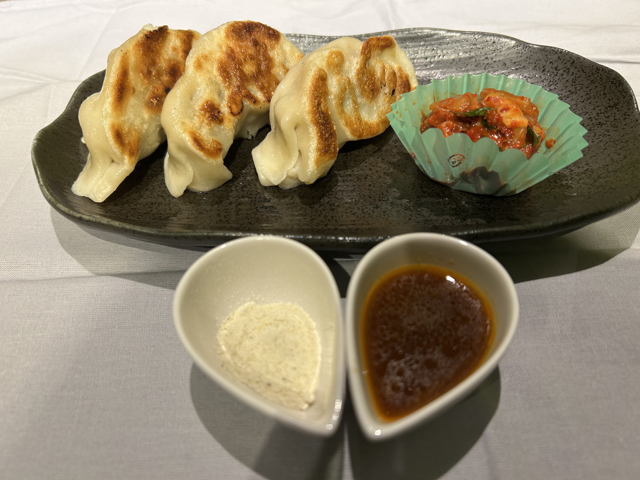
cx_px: 320
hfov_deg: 67.3
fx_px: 481
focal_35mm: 26
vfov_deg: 53.1
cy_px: 240
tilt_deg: -48.4
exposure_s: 1/50
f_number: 1.5
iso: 80
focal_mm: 5.7
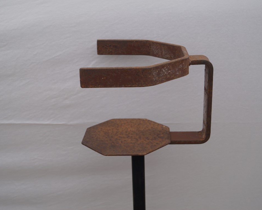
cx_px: 136
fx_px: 372
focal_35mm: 48
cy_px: 104
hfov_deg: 38.8
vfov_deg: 31.5
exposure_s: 1/320
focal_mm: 28
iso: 100
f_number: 5
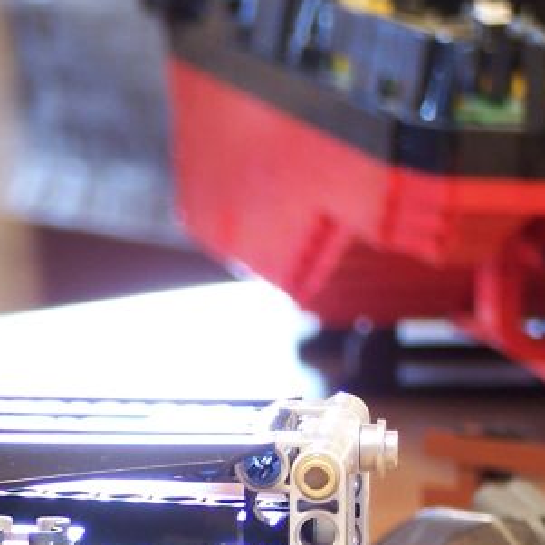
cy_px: 514
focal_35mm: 316
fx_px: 5629
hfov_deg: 5.5
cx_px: -348
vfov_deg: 5.5
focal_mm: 17.5
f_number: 3.2
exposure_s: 1/2
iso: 80
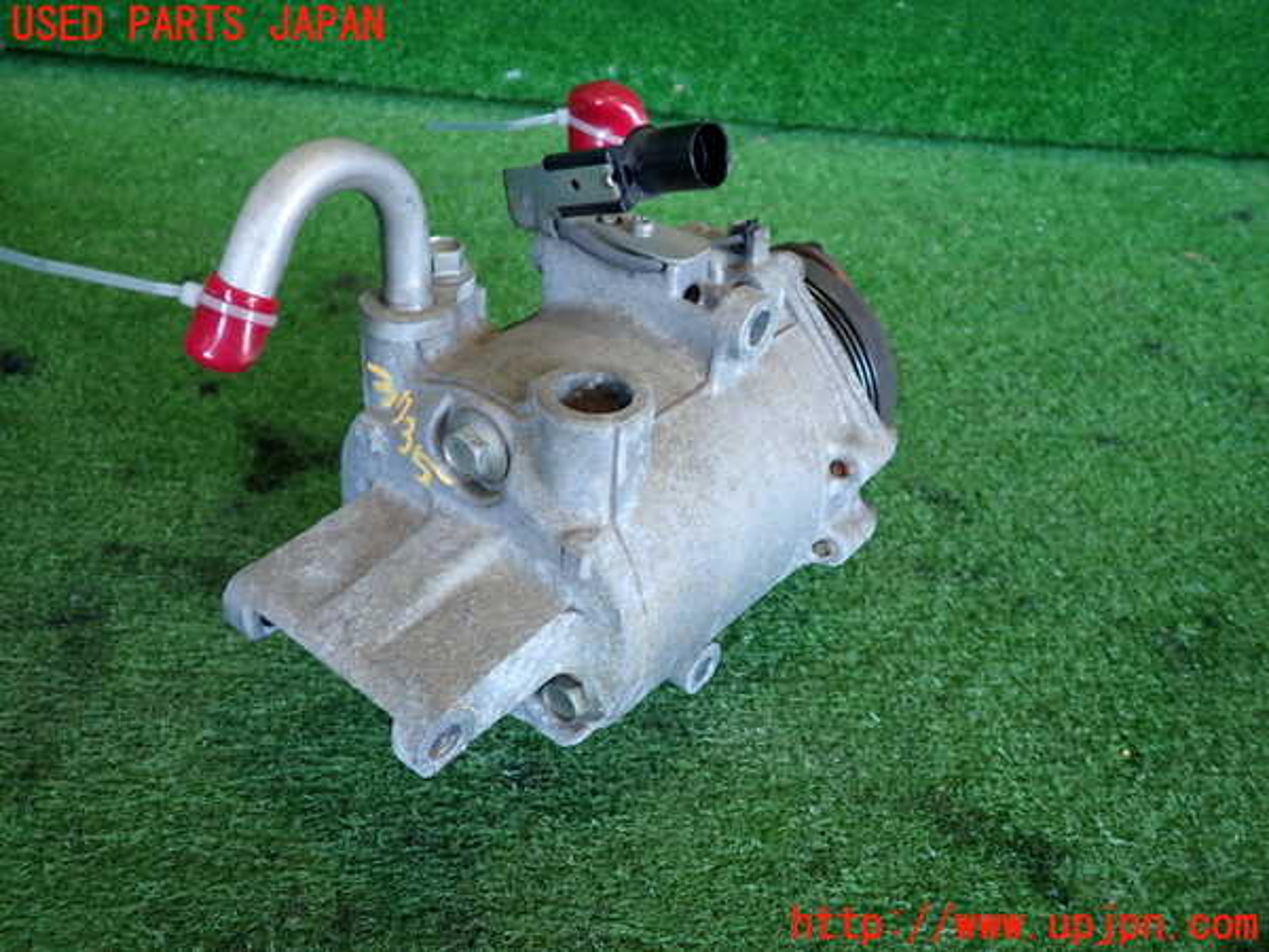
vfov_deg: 49.7
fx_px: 1026
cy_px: 476
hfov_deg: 63.4
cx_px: 634
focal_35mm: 28
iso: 200
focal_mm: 5.05
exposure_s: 1/50
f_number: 2.2
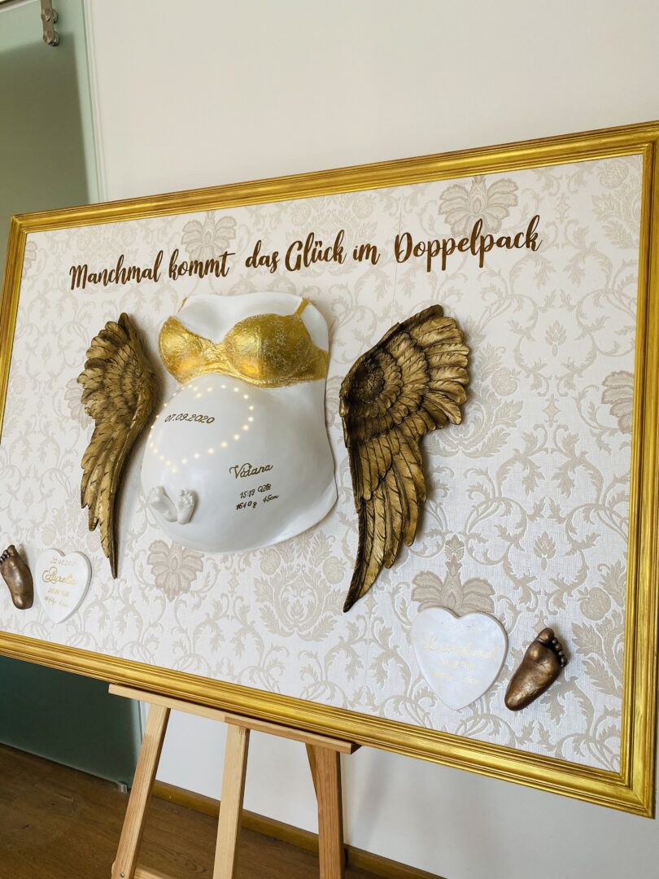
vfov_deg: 67.3
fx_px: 660
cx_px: 330
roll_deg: +2.0
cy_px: 440
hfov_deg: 53.1
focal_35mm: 26
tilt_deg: -8.2
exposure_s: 1/122
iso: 80
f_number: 1.8
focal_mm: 4.25
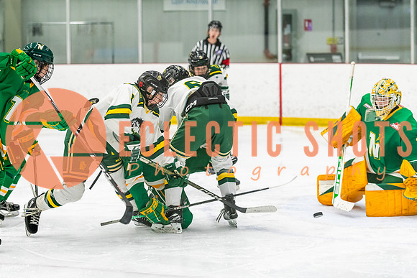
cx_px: 163
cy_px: 115
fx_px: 1510
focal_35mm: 130
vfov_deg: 10.5
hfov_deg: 15.7
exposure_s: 1/800
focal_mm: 105
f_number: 2.8
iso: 3200
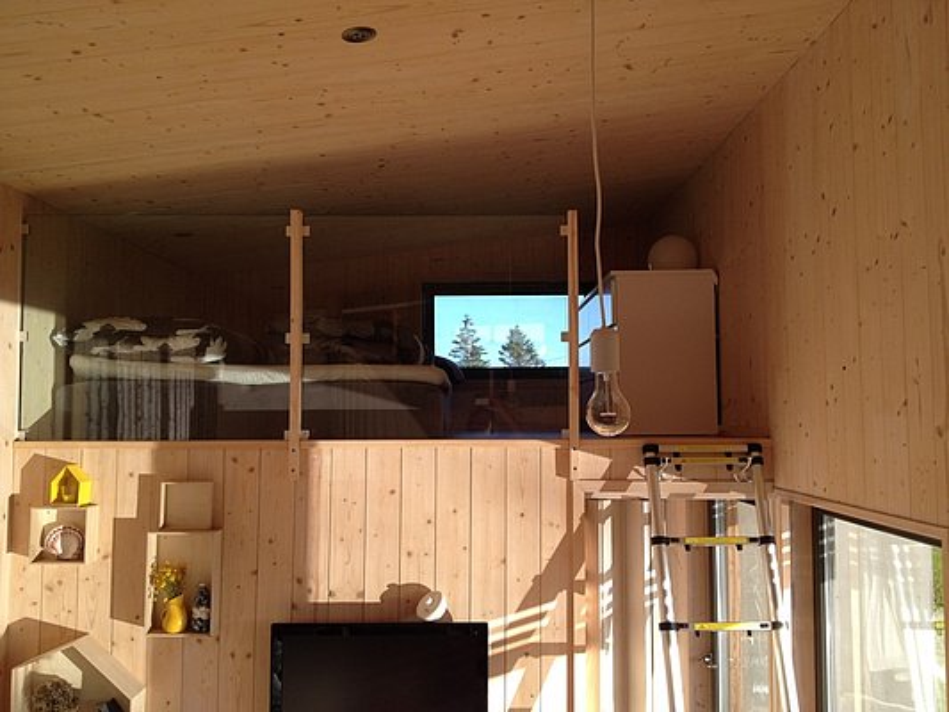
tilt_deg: +2.1
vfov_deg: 40.7
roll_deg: +1.2
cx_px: 474
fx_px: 960
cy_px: 356
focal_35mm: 35
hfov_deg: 52.6
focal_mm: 4.28
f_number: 2.4
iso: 50
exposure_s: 1/383
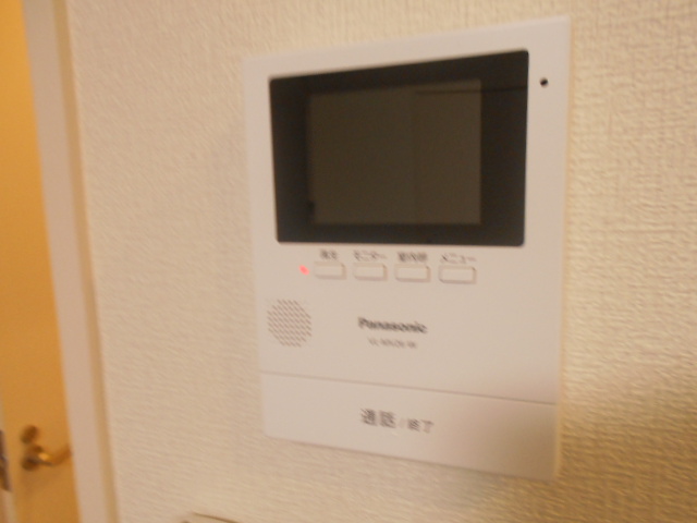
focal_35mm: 26
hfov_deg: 67.3
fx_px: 524
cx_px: 348
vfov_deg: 53.1
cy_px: 262
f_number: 3.2
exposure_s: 1/30
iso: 280
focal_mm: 4.6
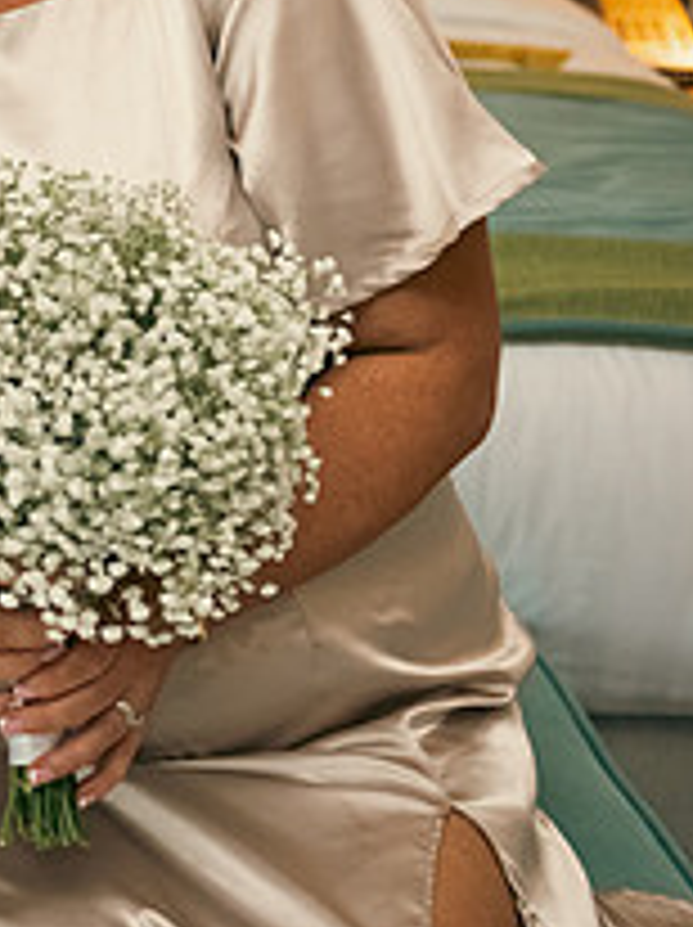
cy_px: 115
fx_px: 3477
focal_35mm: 130
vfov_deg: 15.0
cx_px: -477
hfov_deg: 10.8
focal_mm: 48
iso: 800
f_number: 3.5
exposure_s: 1/160
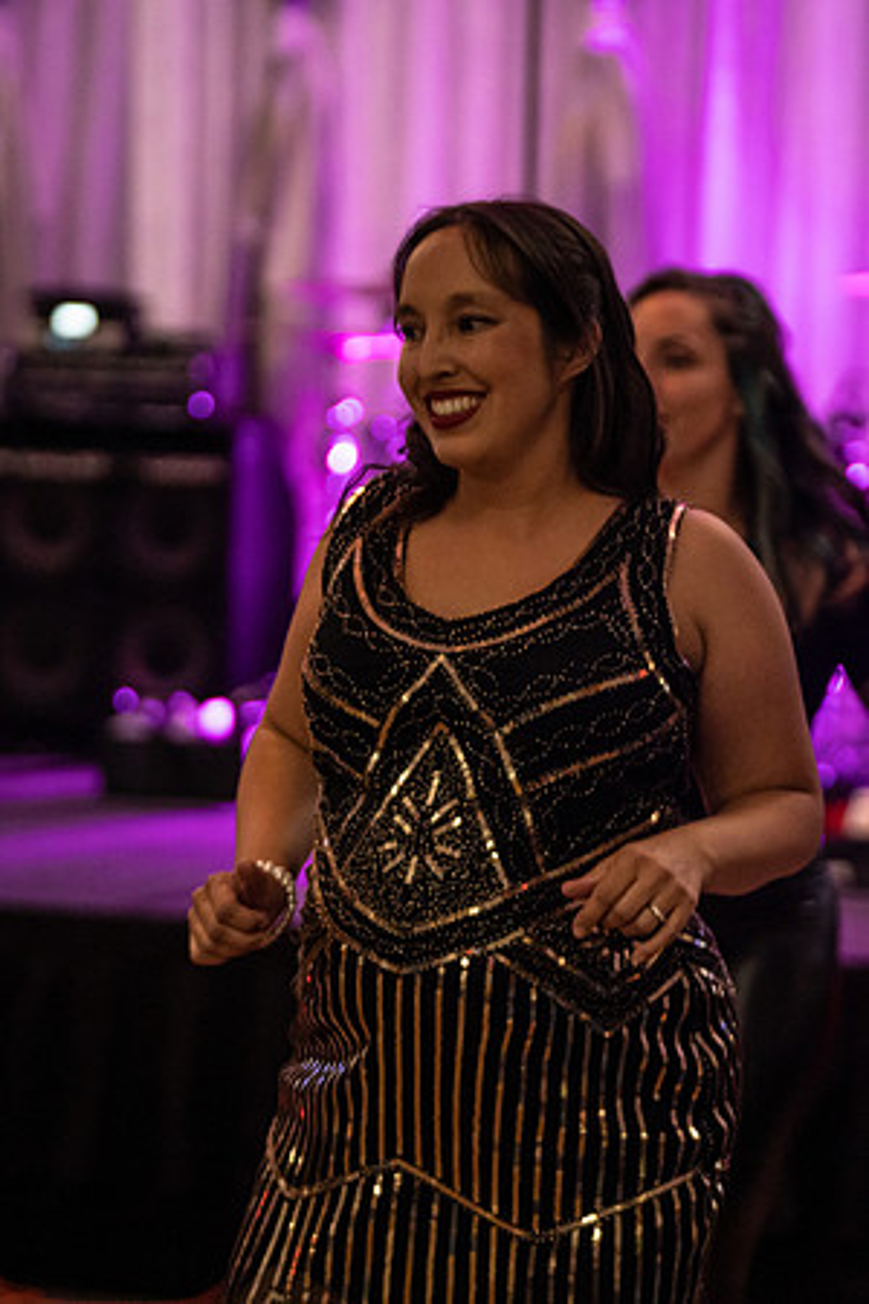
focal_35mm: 162
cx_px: 470
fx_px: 5873
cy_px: 652
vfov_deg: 12.7
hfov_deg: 8.5
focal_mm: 108
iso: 4000
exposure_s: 1/160
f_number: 2.8
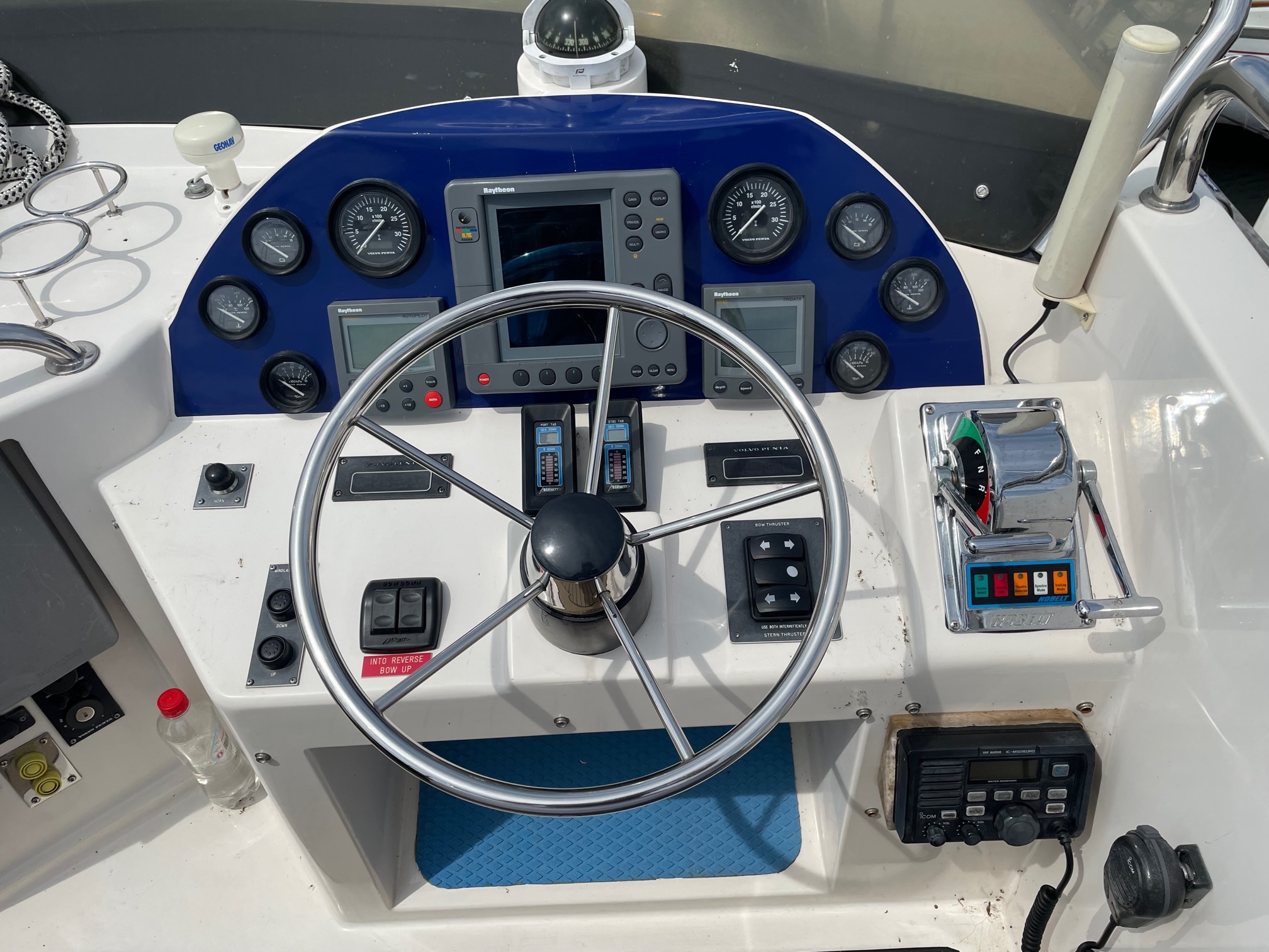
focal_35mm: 26
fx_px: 953
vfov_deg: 53.1
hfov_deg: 67.3
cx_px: 634
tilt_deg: -45.5
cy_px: 476
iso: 32
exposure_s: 1/6897
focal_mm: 4.2
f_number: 1.6
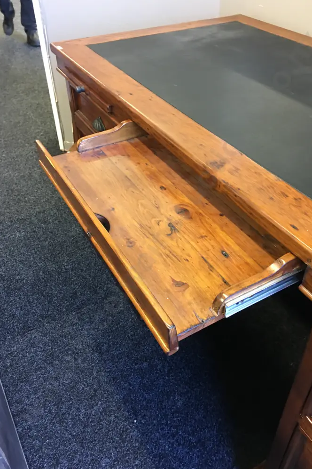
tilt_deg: -38.7
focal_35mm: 31
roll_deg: -2.5
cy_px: 229
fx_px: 403
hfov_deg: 42.3
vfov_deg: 60.3
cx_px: 170
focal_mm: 4.15
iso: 80
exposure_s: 1/10
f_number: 2.2
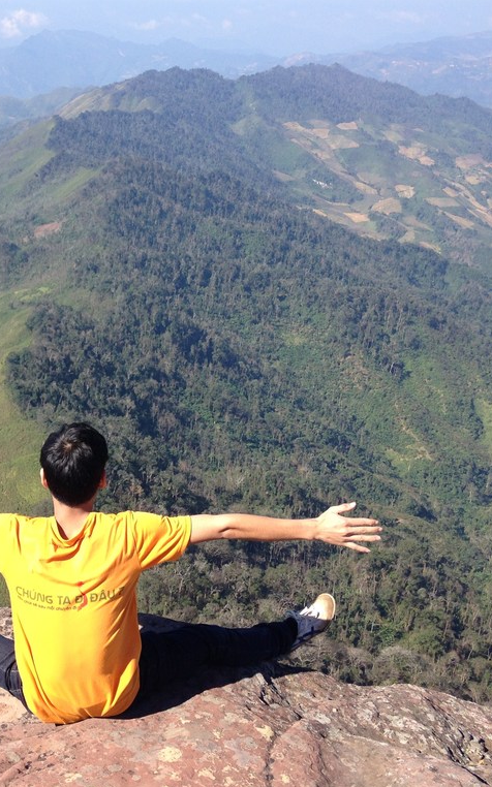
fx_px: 1009
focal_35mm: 47
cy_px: 396
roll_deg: -0.8
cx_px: 92
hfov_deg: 26.8
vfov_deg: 42.7
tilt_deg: -22.3
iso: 50
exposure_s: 1/903
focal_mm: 4.12
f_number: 2.4
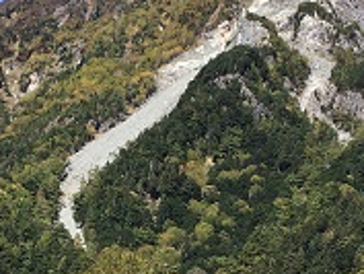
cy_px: 307
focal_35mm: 118
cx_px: 90
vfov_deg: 12.3
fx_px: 1242
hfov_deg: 16.6
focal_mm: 4.15
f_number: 2.2
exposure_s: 1/905
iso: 25
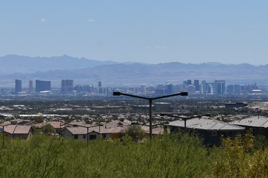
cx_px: 97
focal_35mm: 191
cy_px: 10
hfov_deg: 10.8
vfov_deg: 7.2
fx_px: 1422
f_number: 11
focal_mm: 55
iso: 200
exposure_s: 1/500
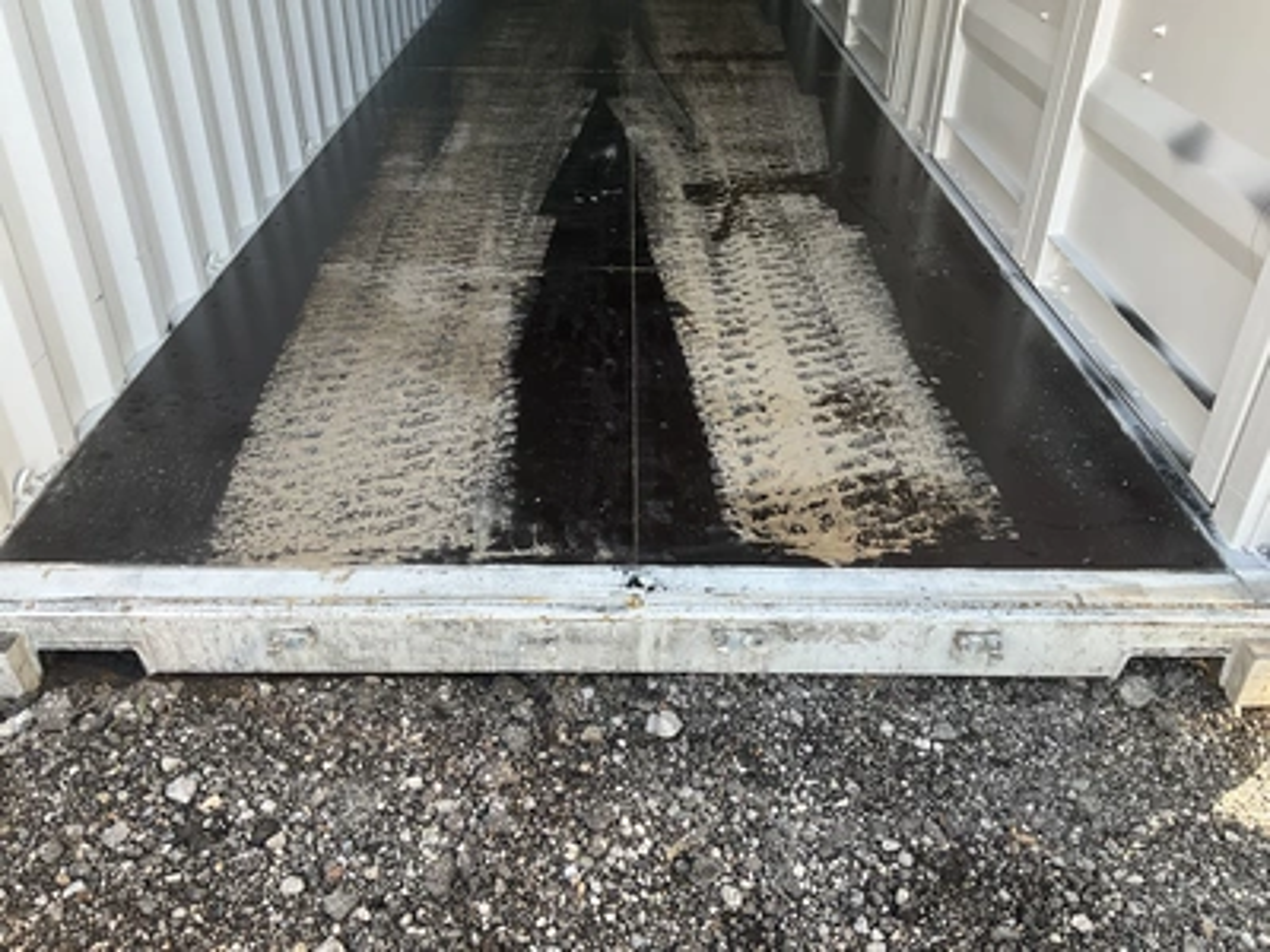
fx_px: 1064
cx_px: 635
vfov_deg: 48.2
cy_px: 476
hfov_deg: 61.7
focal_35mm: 29
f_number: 1.8
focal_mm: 3
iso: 32
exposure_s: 1/122
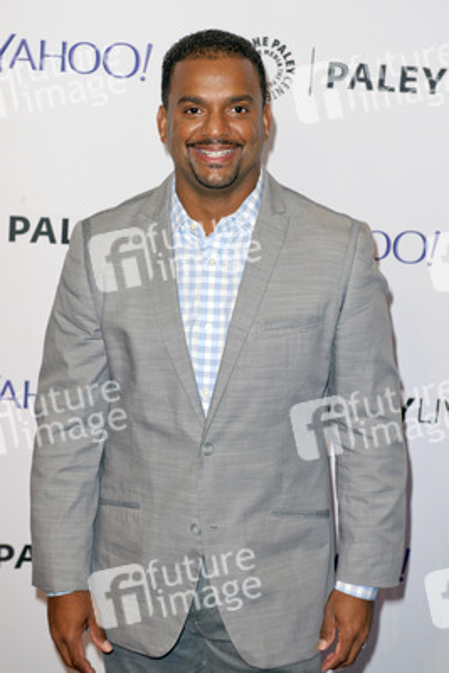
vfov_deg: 28.8
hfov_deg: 19.5
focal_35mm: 70
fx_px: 1308
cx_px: 224
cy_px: 336
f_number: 4.5
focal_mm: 70
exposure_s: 1/400
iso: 640
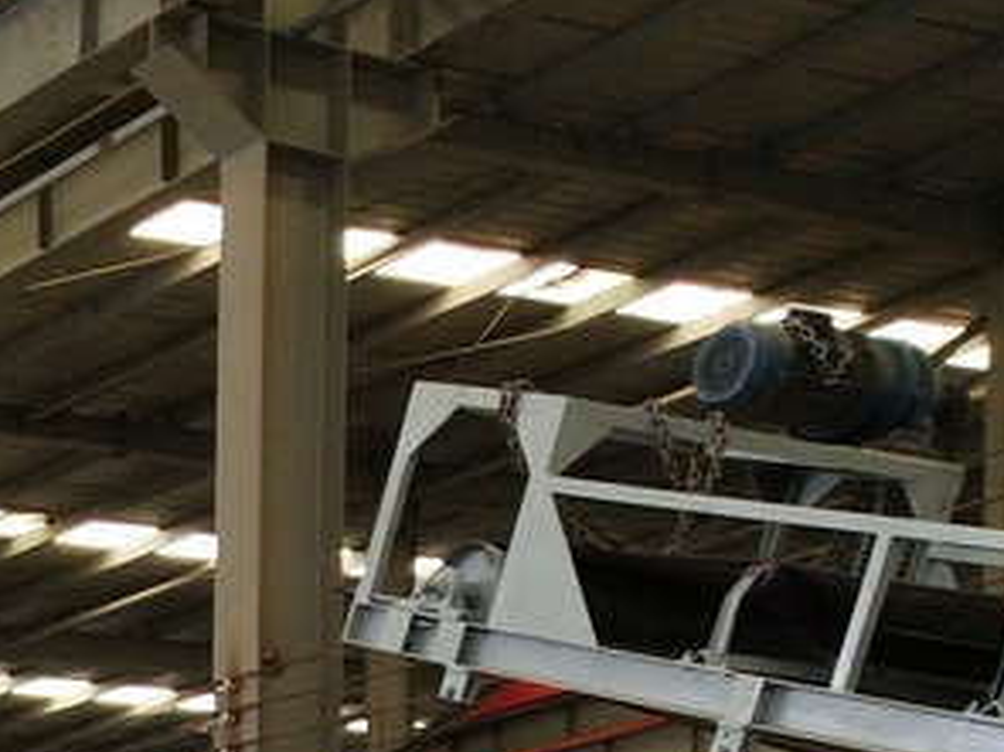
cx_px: -800
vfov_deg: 11.2
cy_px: 1436
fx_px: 3537
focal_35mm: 122
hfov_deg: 14.3
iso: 143
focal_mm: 3.95
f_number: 1.8
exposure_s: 1/50
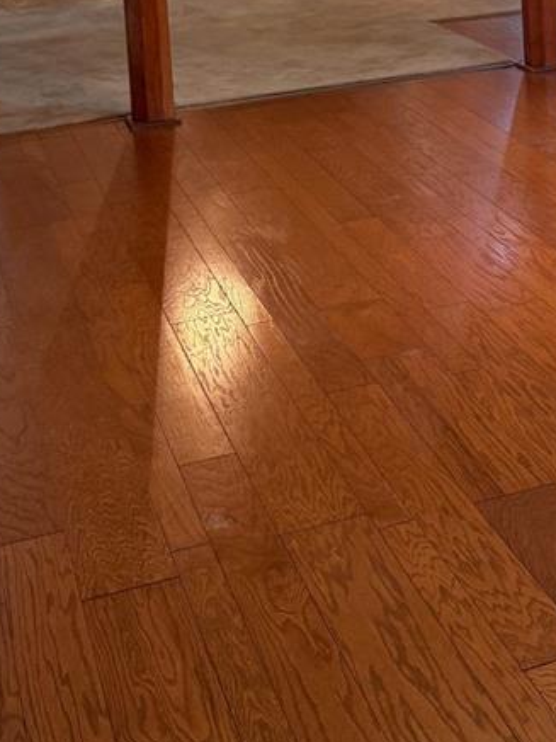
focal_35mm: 66
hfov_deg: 22.0
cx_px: 440
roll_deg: +2.1
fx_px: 1413
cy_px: -78
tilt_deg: -6.2
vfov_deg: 26.9
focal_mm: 6.76
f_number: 1.78
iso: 250
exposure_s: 1/120
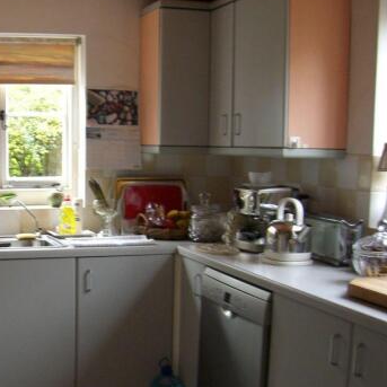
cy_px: 228
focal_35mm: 57
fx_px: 721
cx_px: 85
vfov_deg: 30.0
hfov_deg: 29.5
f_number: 2.7
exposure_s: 1/60
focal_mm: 6.2
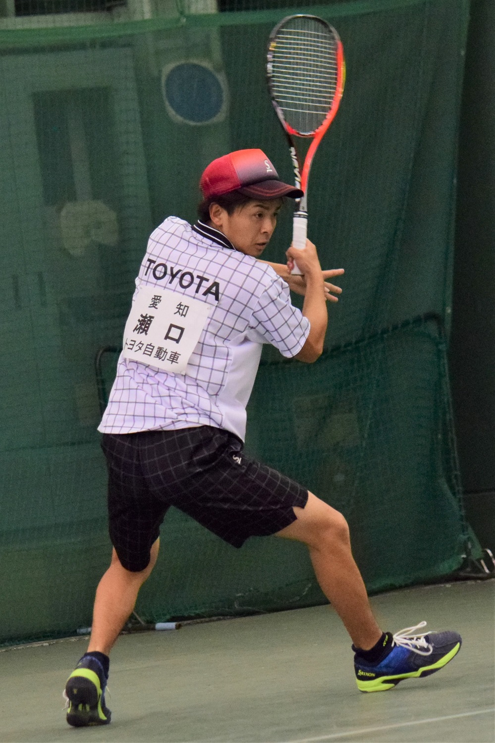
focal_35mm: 188
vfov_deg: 11.0
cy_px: 372
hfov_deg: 7.3
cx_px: 248
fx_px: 3870
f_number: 4.8
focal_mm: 125
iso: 2000
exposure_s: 1/640
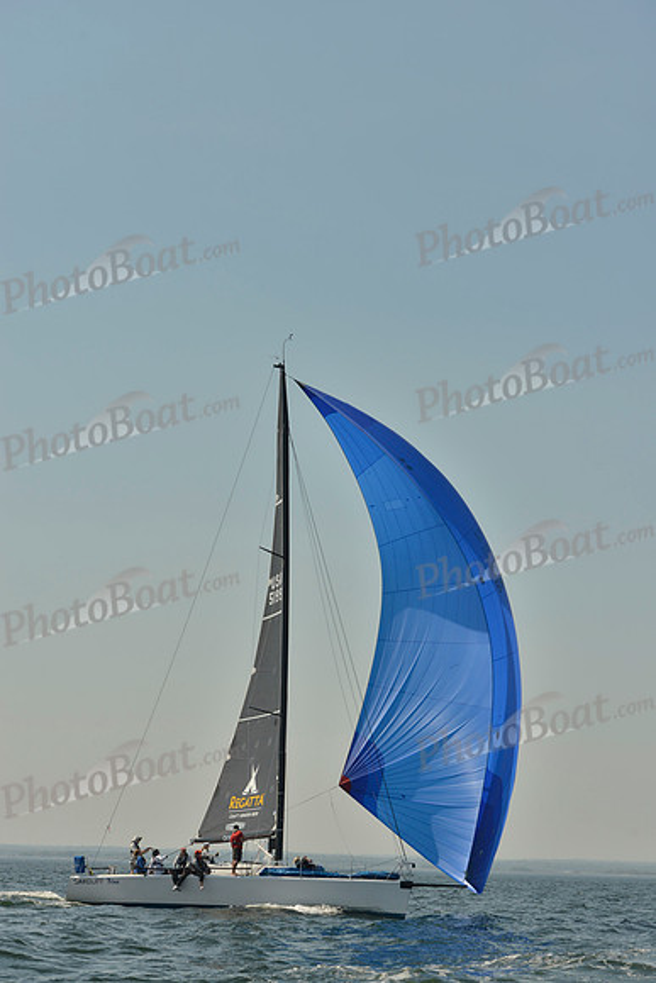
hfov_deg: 17.1
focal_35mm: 80
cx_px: 328
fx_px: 2185
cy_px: 492
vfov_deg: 25.4
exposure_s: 1/1250
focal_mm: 80
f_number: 9
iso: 200
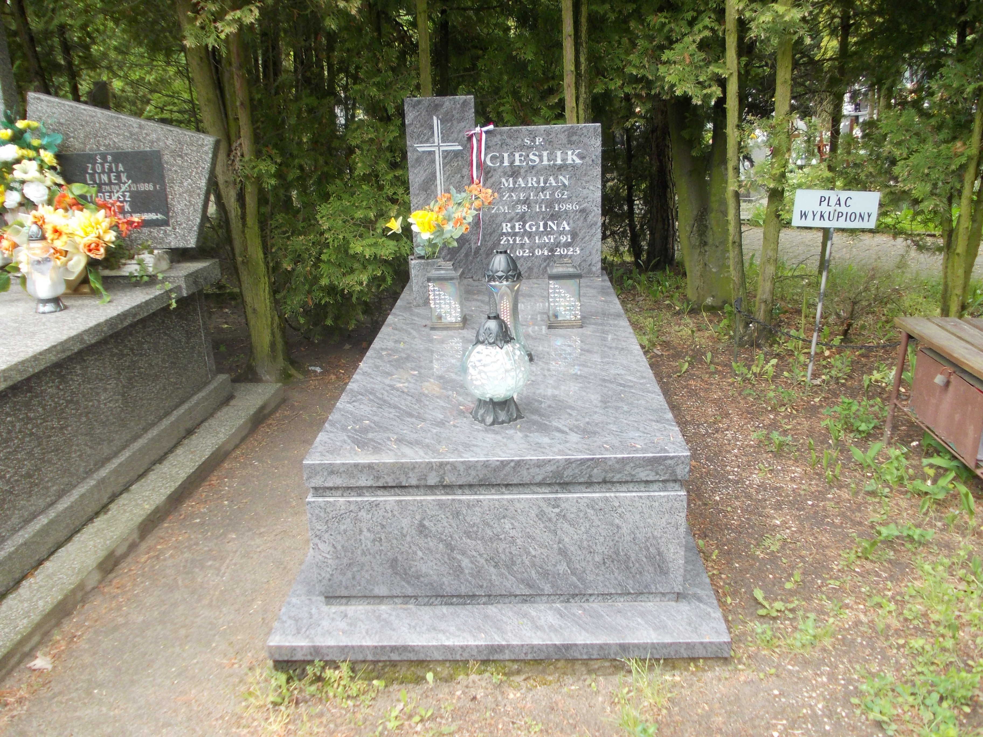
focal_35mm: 28
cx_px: 492
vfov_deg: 49.7
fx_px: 795
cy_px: 368
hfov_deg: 63.4
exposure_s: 1/100
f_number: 2.7
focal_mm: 4
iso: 80
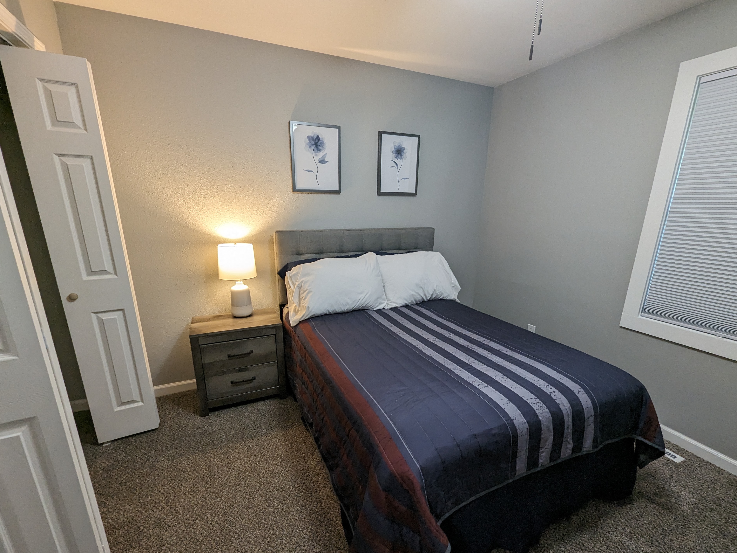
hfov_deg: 102.1
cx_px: 366
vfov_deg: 85.6
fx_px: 298
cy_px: 294
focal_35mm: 14
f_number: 2.2
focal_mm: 1.95
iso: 137
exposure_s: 1/35.2
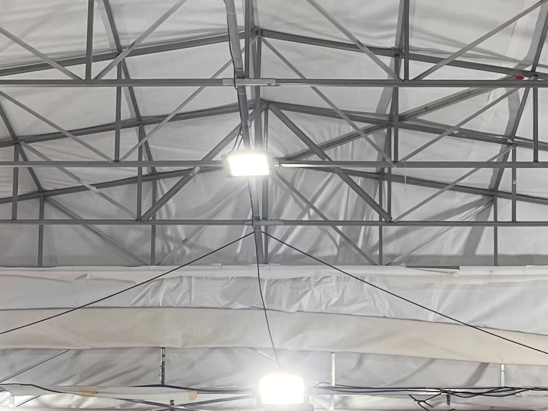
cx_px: 323
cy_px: 465
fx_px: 1678
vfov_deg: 13.6
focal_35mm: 106
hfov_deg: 18.5
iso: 50
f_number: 1.6
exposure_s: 1/100
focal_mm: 5.1
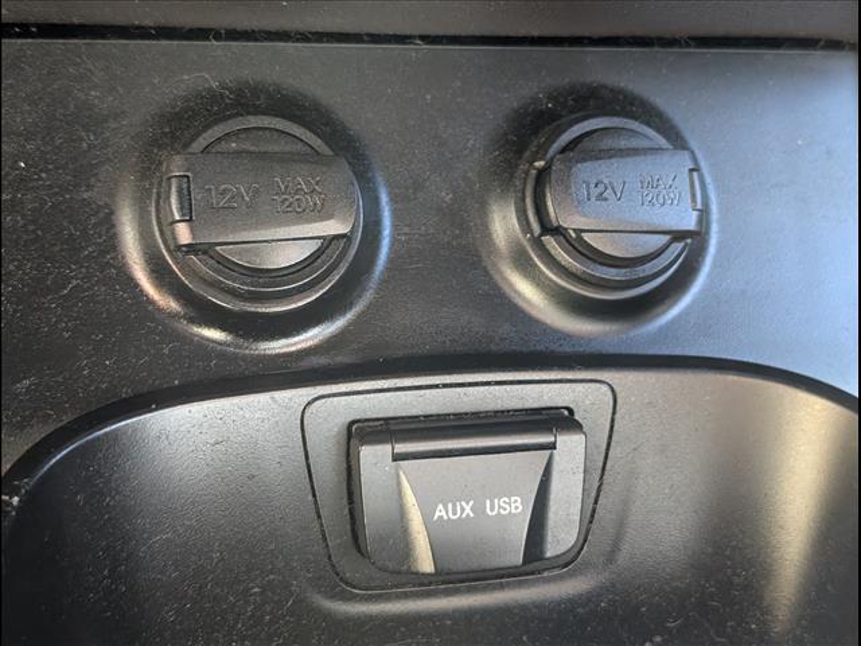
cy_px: 323
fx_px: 1219
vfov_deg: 29.7
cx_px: 430
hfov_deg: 38.9
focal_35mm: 49
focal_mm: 6.9
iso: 354
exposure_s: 1/25.5
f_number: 1.68
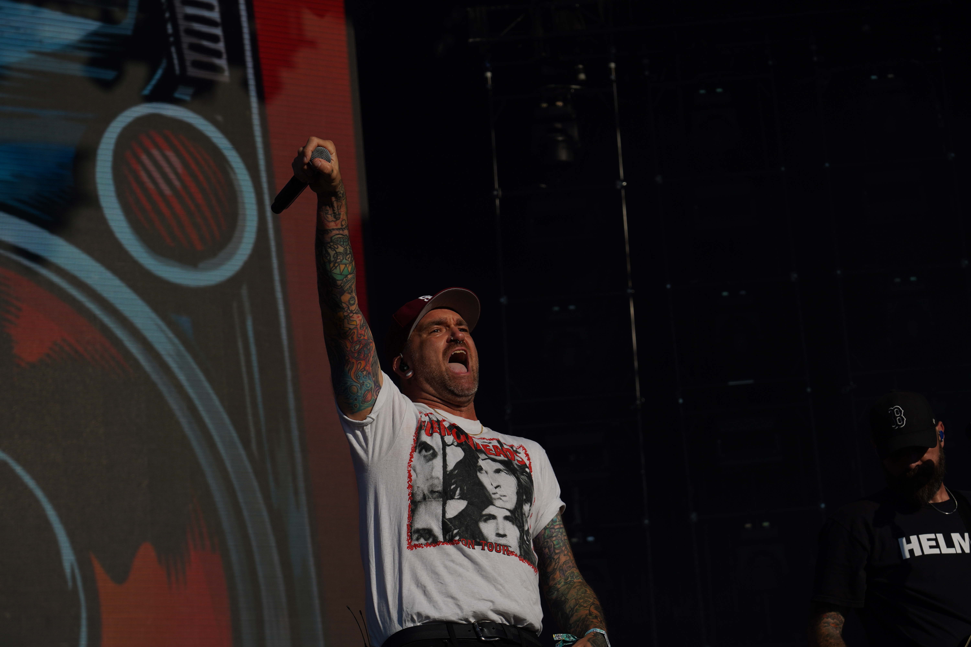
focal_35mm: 104
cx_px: 486
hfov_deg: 19.6
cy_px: 324
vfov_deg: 13.2
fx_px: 2805
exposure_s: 1/1250
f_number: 8
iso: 100
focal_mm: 104
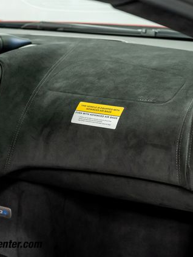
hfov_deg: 19.1
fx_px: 572
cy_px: 129
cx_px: 118
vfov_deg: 25.3
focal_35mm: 77
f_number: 4
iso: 2500
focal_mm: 53
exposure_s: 1/60
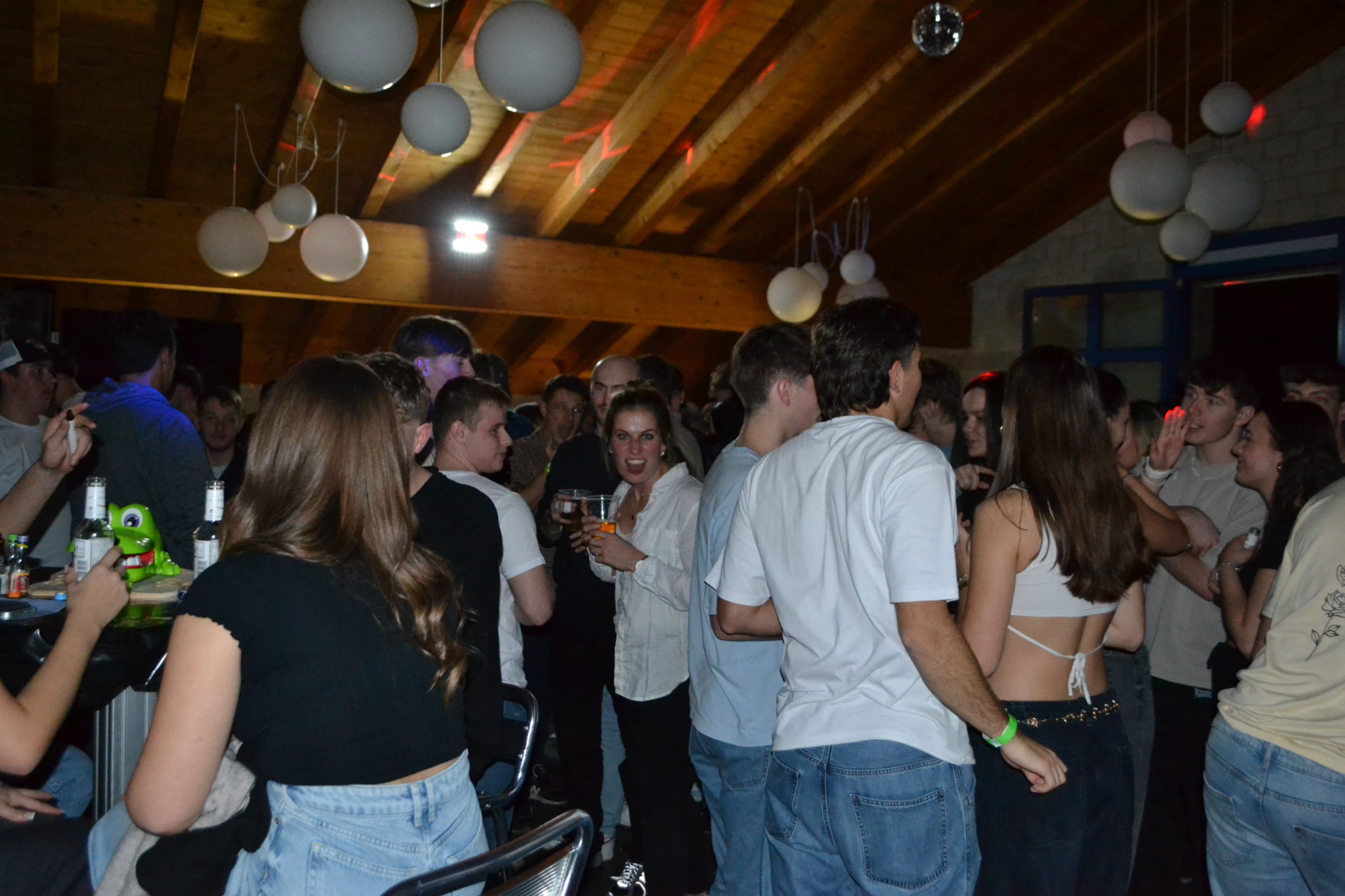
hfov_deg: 61.9
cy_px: 448
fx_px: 1121
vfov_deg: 43.6
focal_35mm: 30
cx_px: 672
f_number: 3.8
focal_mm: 20
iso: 3200
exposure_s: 1/60
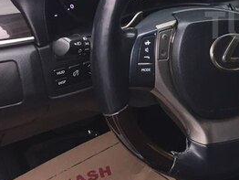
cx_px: 298
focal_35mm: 73
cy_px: 25
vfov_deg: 19.9
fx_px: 504
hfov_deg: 23.9
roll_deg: -6.8
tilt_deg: -24.9
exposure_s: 1/33
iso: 40
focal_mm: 4.15
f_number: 2.2
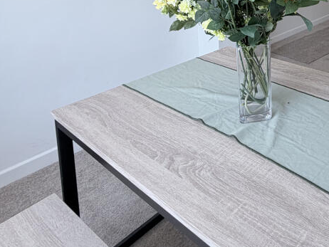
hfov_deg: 48.1
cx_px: 329
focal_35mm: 31
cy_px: -22
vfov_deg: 38.1
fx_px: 295
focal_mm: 2.22
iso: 50
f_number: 2.2
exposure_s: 1/100
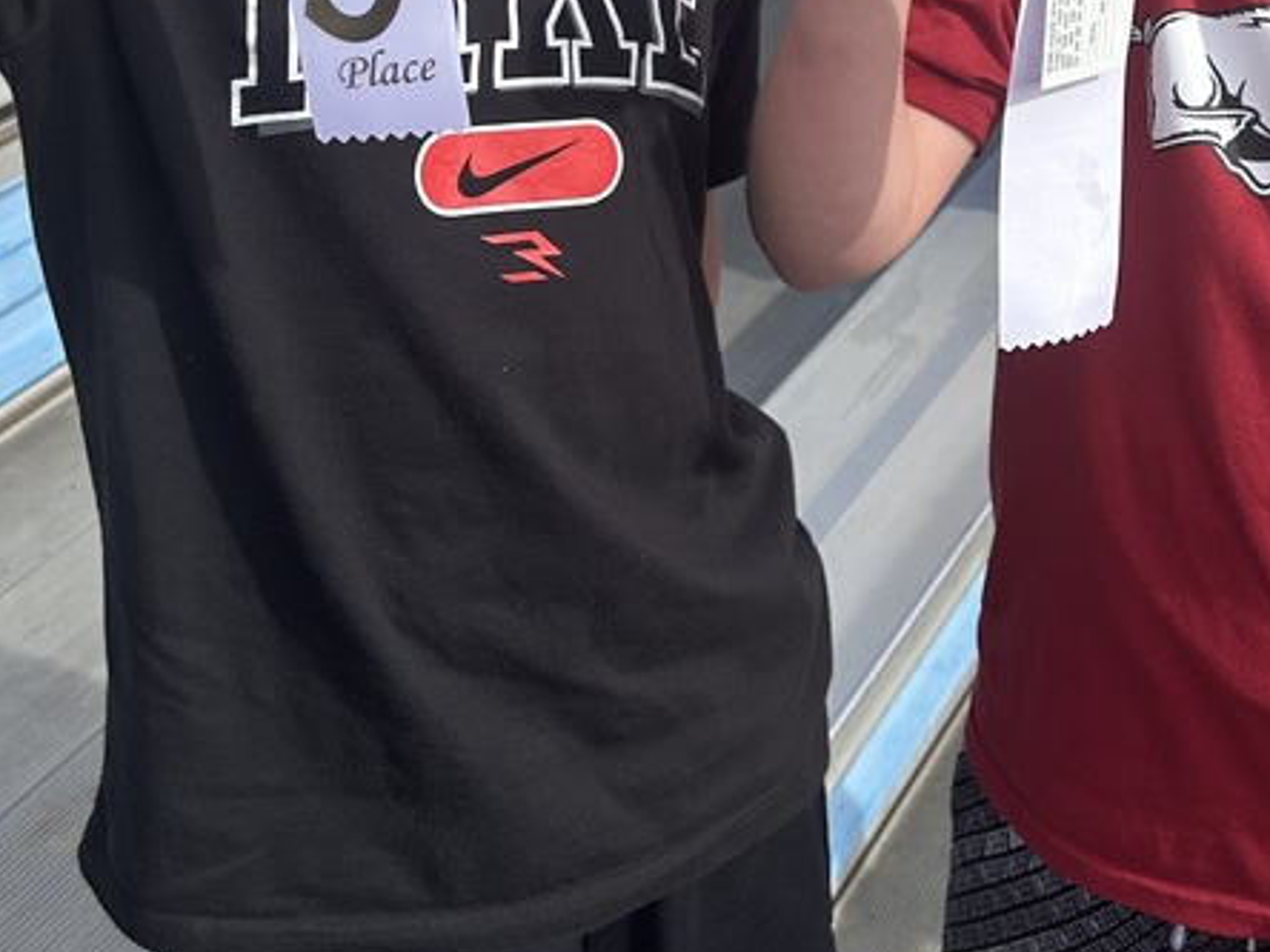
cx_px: 870
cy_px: 54
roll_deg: +2.8
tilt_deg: -23.3
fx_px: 2201
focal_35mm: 60
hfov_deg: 31.9
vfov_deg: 23.6
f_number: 1.5
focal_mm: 5.7
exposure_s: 1/2695
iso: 50
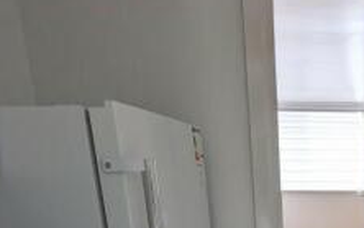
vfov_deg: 30.9
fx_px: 357
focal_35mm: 36
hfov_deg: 46.2
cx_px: 356
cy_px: 260
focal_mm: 1.95
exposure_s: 1/36.1
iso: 65
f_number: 2.2
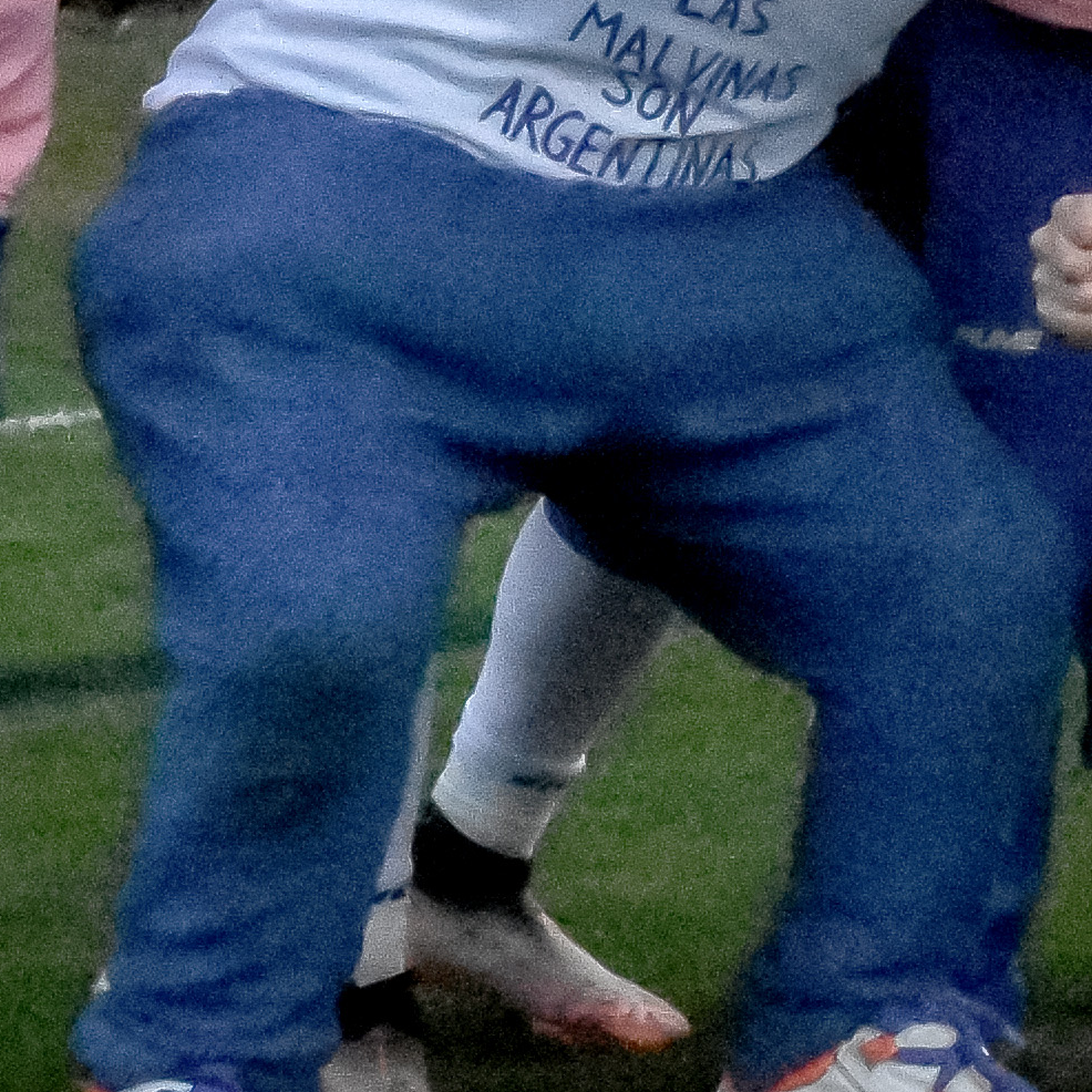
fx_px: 9693
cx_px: 2022
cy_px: -321
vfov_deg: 6.4
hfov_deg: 6.3
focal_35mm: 272
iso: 6400
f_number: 10
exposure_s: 1/1250
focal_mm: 35
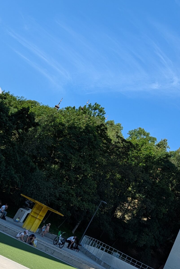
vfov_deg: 37.5
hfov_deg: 24.6
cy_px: 122
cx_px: 172
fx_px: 397
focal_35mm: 53
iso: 21
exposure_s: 1/1127
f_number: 1.68
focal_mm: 6.9
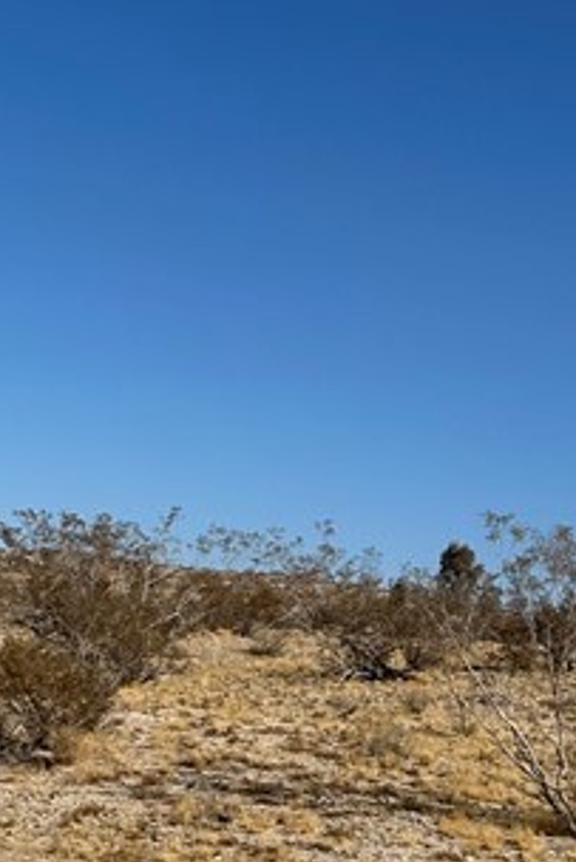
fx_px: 2014
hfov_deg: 15.7
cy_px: 777
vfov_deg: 23.5
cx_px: -105
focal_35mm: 84
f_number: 1.78
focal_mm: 6.86
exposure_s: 1/8197
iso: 80
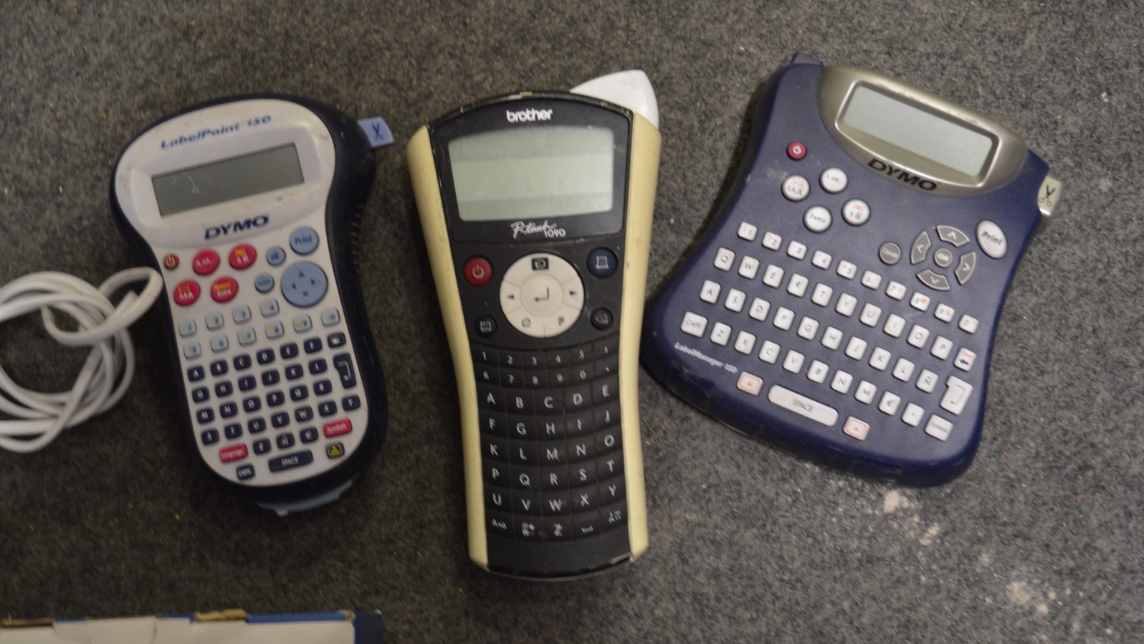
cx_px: 570
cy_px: 314
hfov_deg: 41.7
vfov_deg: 24.2
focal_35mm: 50
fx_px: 1503
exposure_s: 1/15
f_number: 4.2
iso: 400
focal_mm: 31
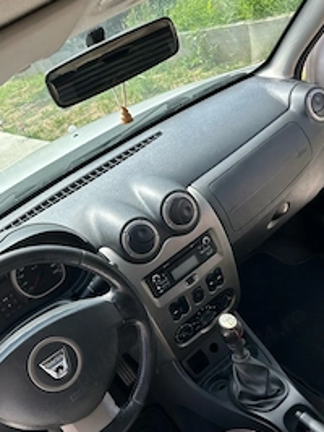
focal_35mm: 39
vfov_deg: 47.8
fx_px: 487
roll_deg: +22.9
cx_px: 159
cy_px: 241
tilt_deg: -28.5
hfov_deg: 36.8
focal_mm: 5.7
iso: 50
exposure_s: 1/611
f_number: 1.5
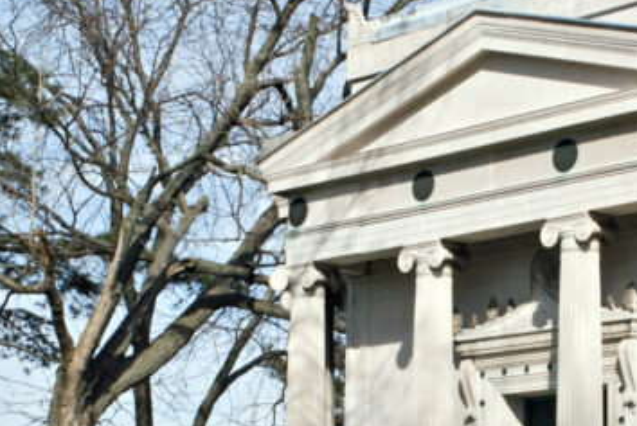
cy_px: 373
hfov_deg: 19.4
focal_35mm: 104
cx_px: 533
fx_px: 1842
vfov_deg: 13.1
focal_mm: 24
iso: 200
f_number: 8
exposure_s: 1/640
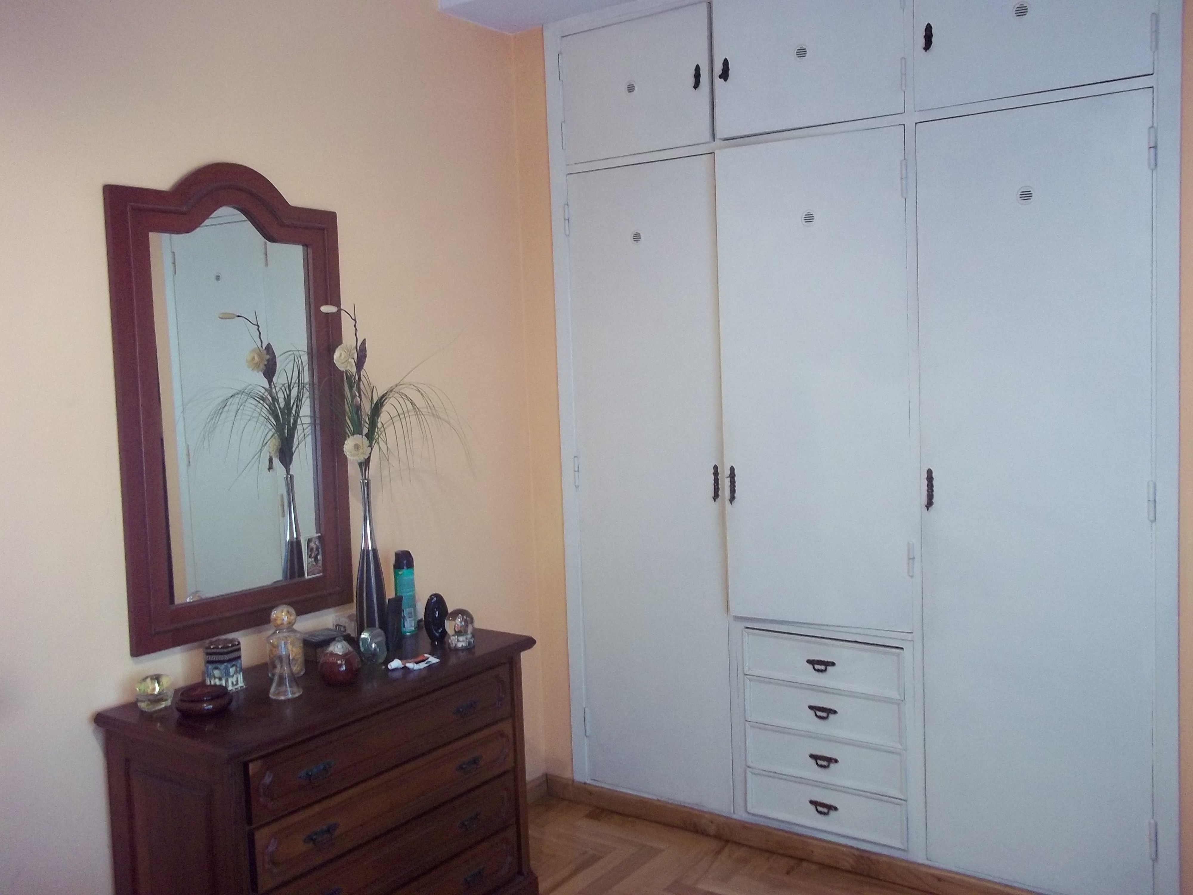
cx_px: 596
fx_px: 1103
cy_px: 448
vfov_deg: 44.2
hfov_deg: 56.8
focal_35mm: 32
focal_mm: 5.7
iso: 174
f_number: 2.9
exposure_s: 1/8
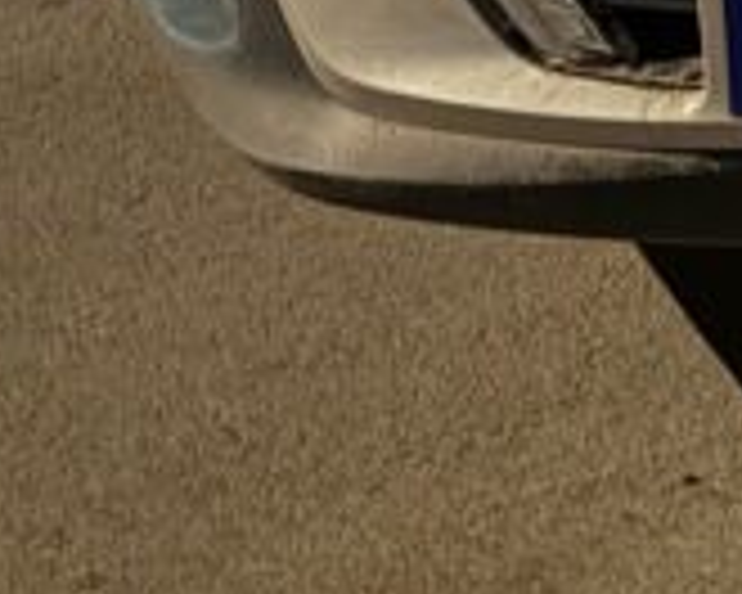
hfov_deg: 10.7
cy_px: -968
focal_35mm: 145
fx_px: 3184
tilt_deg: -9.1
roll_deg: -2.3
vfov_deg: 9.2
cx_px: 1943
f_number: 1.78
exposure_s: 1/10
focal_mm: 6.76
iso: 1000
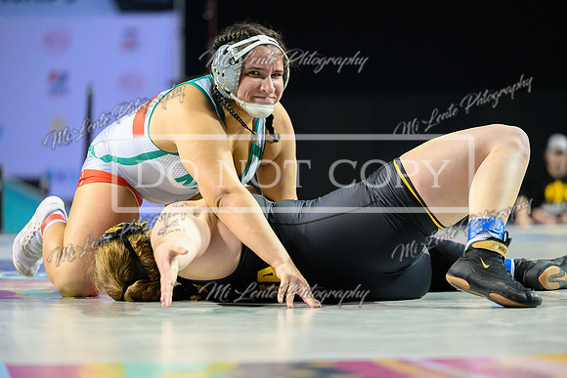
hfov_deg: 14.0
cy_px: 204
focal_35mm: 146
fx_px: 2301
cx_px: 298
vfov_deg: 9.4
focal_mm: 135
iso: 3200
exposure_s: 1/800
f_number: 2.8
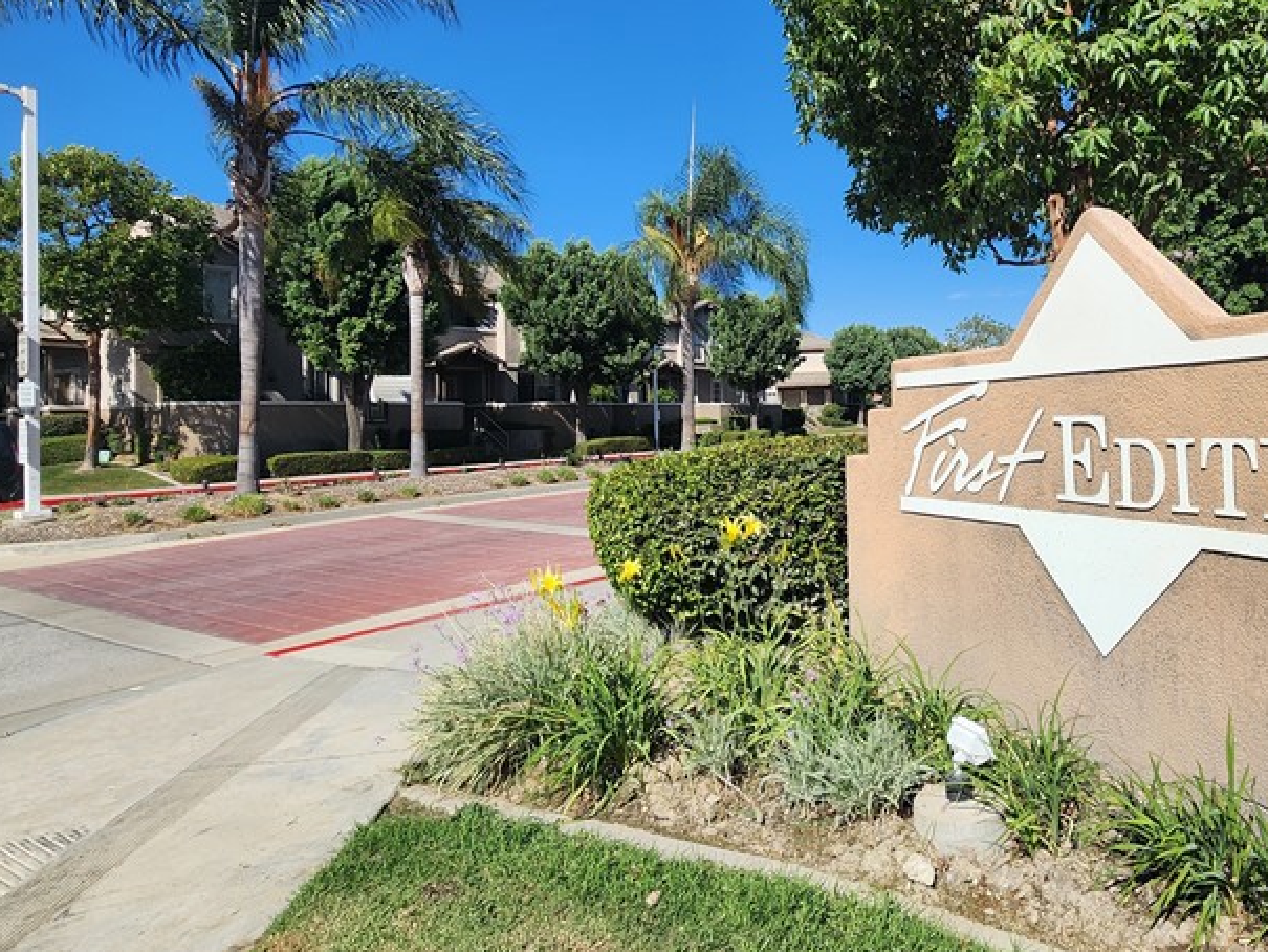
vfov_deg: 60.9
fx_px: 806
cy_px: 413
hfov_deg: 73.7
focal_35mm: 22
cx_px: 859
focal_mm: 2.2
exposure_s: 1/2175
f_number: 2.2
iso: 50
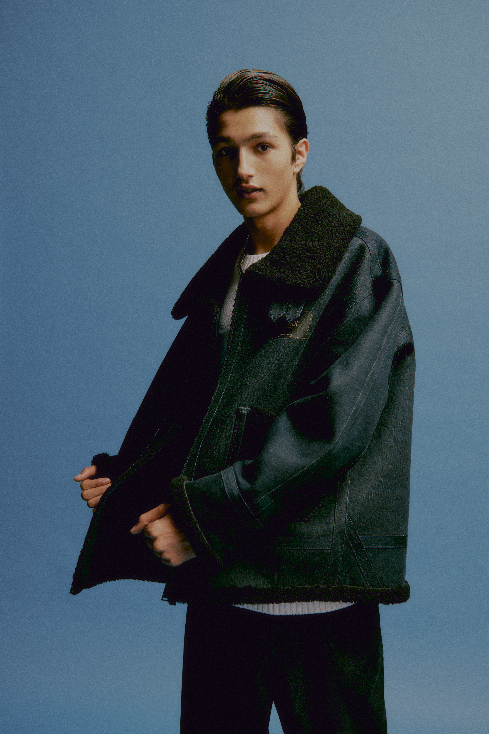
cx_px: 244
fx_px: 917
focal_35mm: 45
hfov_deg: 29.9
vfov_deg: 43.6
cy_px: 367
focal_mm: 45
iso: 160
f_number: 5
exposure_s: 1/200
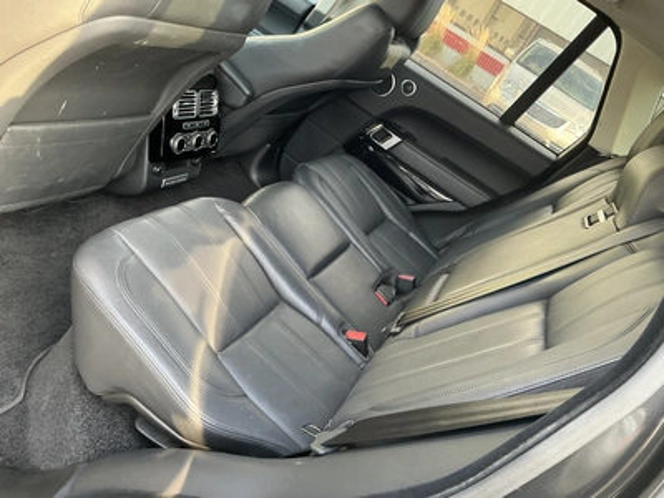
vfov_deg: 49.7
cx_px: 332
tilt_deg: -25.8
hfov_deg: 63.4
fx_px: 537
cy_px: 249
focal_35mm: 28
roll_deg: -31.7
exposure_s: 1/60
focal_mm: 3
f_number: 1.8
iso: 125
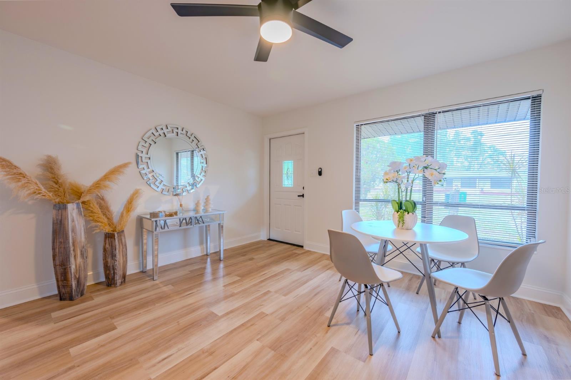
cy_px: 190
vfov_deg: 81.2
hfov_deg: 104.3
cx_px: 286
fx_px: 222
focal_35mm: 14
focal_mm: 14
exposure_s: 1/13
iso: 125
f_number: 8
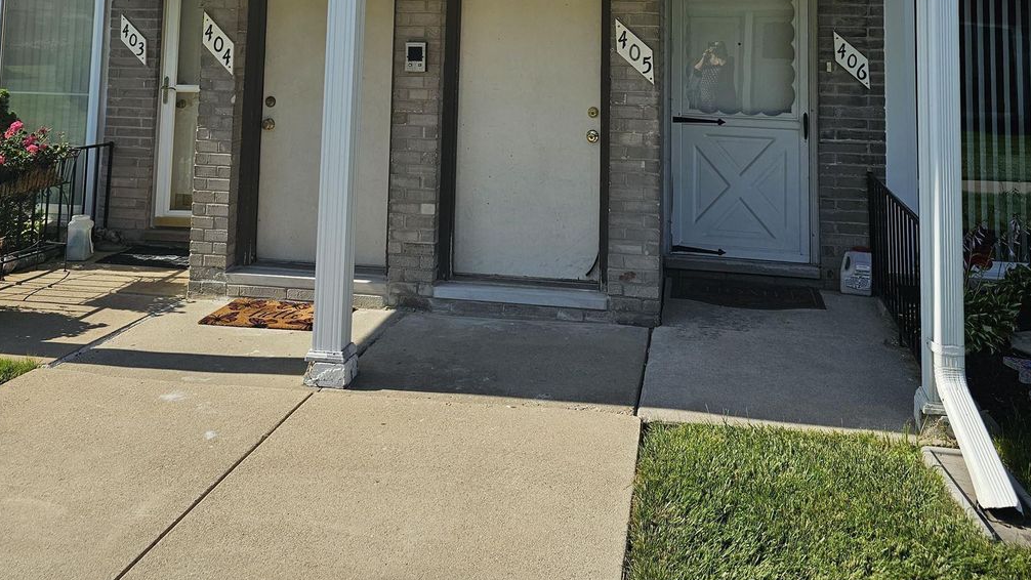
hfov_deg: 58.0
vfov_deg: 31.3
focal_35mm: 34
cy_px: -38
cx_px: 522
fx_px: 930
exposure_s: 1/1186
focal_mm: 6.3
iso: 20
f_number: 1.7
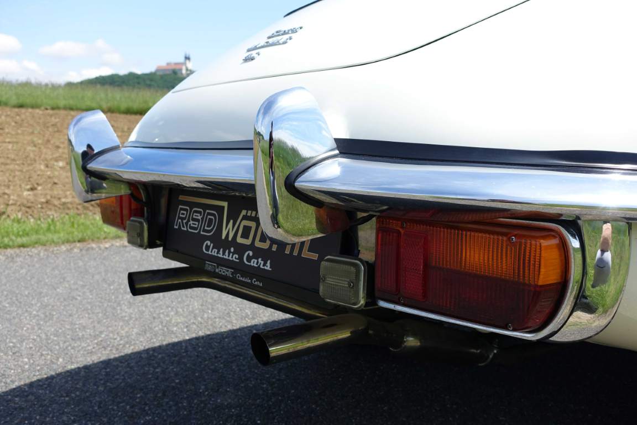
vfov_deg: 35.9
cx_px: 318
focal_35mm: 37
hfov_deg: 51.9
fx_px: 655
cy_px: 212
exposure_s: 1/800
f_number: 4
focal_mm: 13.53
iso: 125
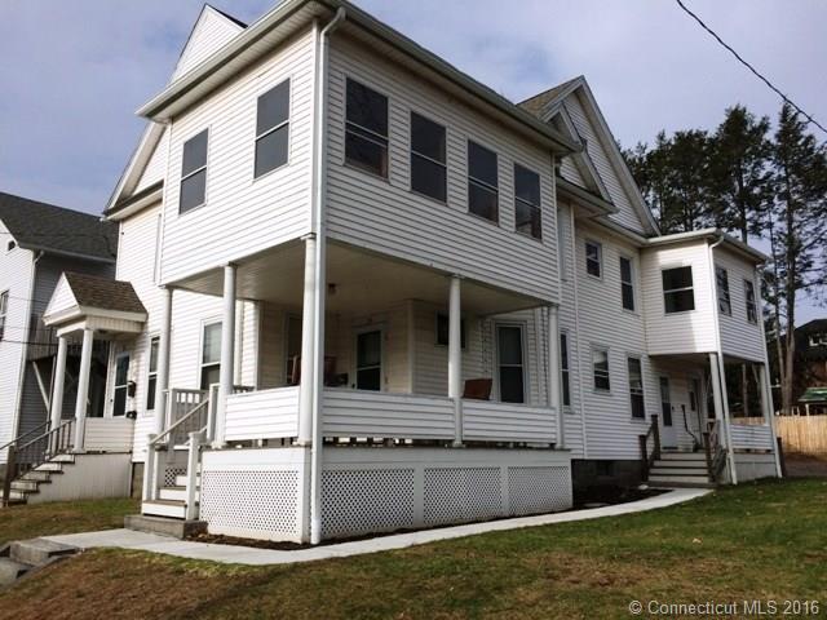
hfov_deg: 61.7
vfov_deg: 48.2
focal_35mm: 29
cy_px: 310
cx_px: 414
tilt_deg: +12.5
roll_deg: +1.3
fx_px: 693
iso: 32
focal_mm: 4.15
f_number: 2.2
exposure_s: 1/4115
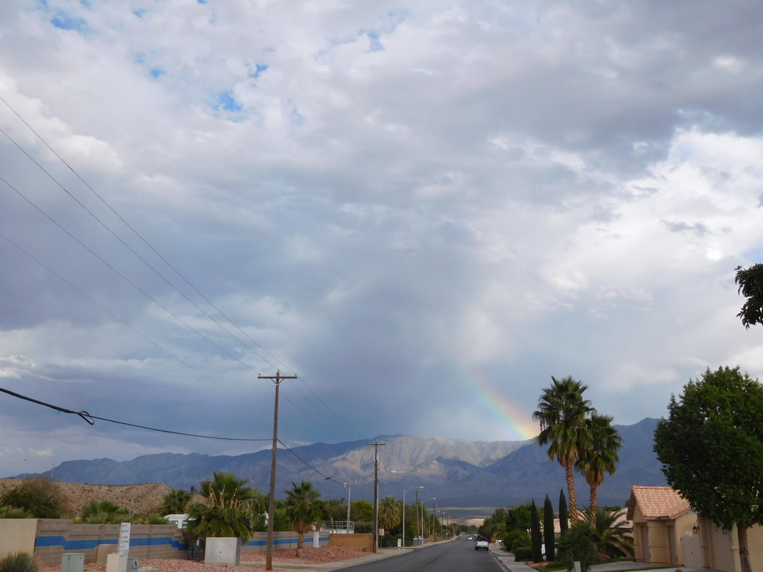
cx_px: 382
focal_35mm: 45
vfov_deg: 32.2
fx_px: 992
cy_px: 286
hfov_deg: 42.1
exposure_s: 1/1000
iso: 125
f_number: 4
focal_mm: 8
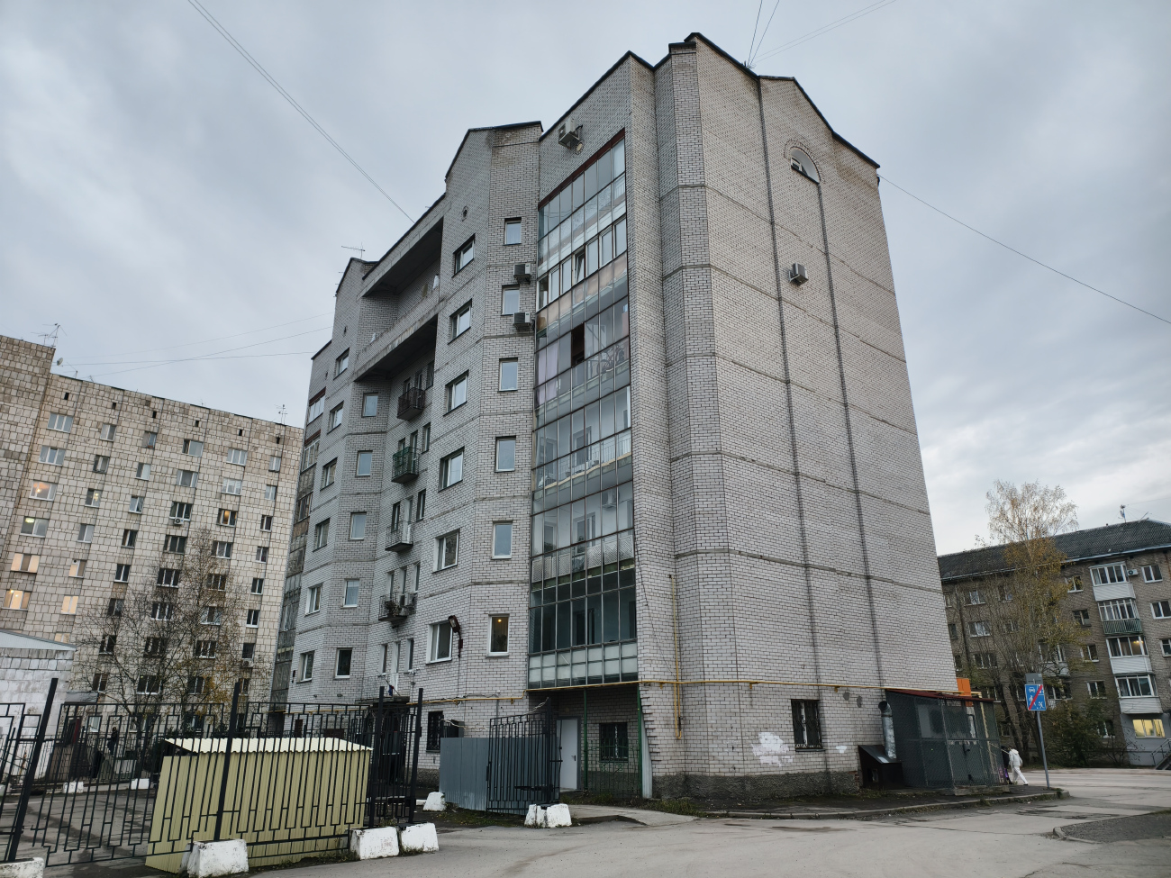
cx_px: 586
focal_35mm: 23
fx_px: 778
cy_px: 439
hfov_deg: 73.9
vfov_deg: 58.9
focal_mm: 6.54
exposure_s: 1/100
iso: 127
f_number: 1.57
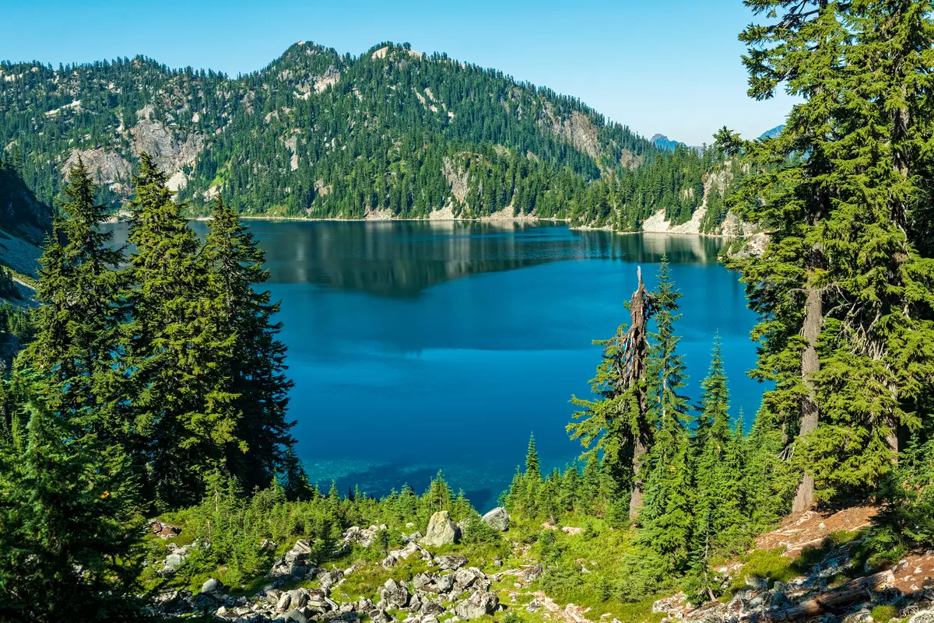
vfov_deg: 38.9
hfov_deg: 55.8
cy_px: 312
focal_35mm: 34
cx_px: 467
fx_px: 882
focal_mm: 34
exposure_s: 1/160
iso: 100
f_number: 8
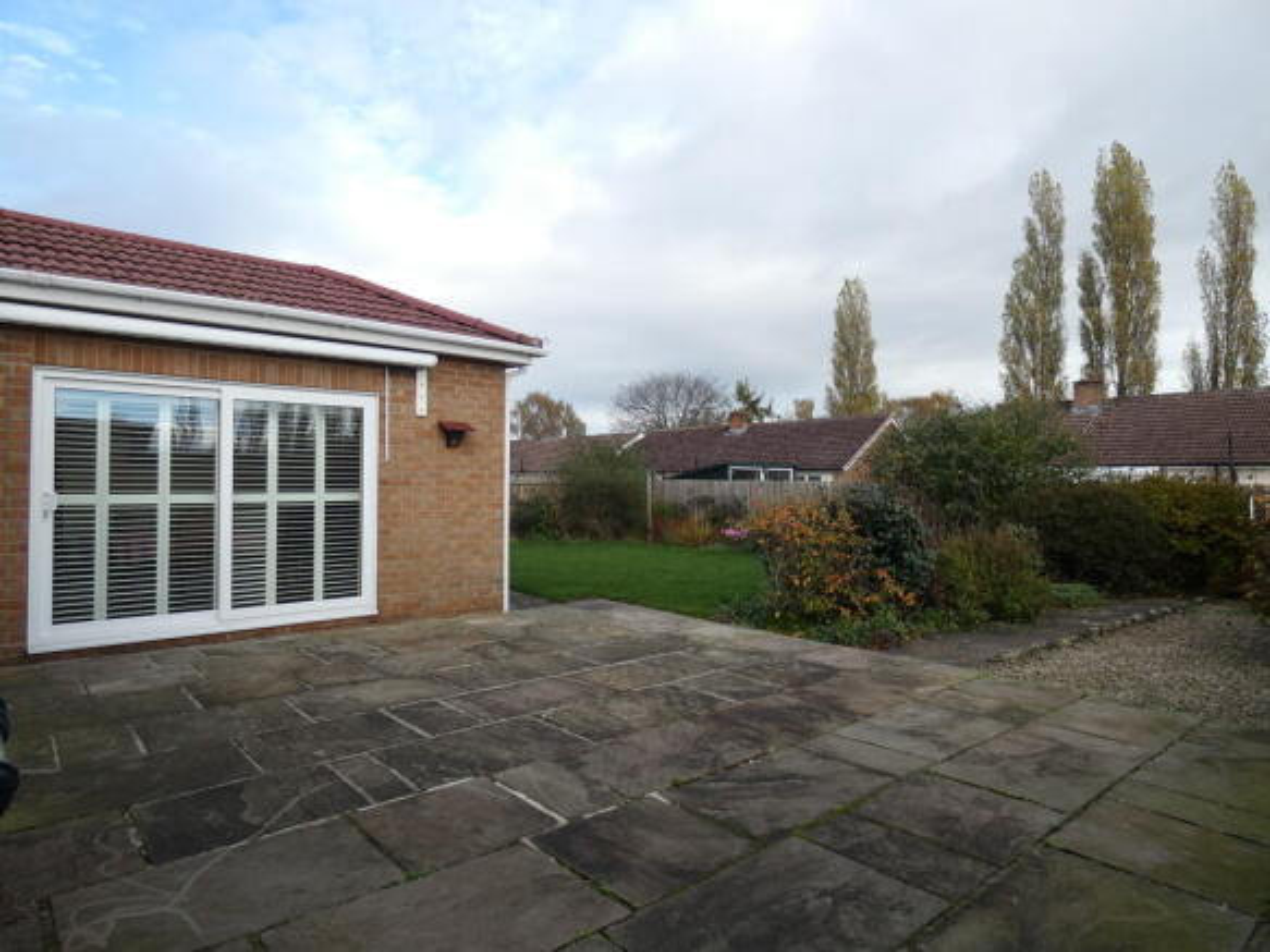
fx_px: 734
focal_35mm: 20
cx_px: 635
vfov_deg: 66.0
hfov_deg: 81.8
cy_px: 476
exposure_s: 1/500
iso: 80
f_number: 2.8
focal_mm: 3.6
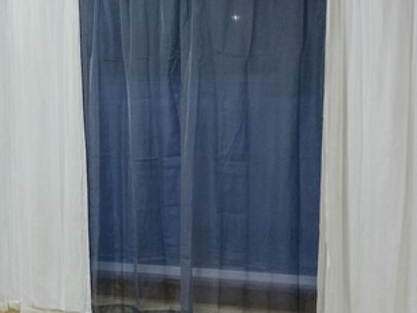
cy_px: 199
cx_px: 46
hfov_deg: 21.3
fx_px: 1084
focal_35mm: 90
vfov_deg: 16.4
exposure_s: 1/40
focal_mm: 4.71
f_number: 1.7
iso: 466
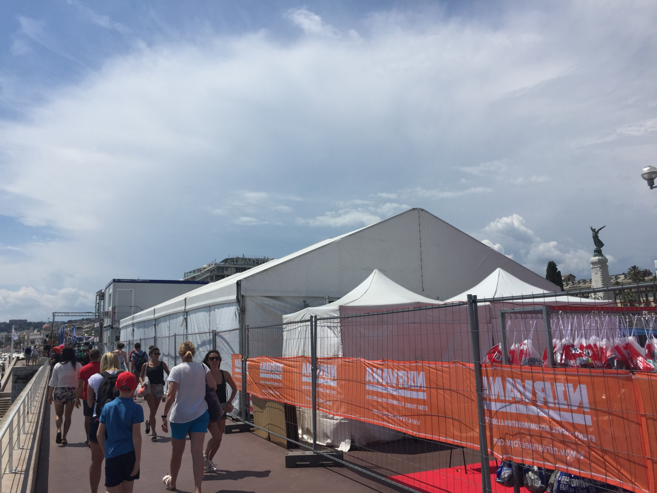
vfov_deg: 48.2
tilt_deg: +10.6
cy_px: 246
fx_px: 550
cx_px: 328
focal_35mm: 29
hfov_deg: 61.7
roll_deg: +0.1
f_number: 2.2
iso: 32
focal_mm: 4.15
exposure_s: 1/5650
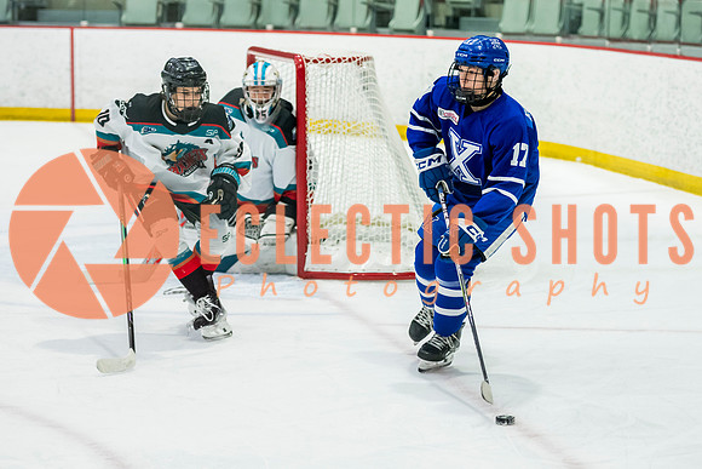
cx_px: 428
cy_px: 221
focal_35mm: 133
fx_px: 2589
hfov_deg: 15.4
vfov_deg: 10.3
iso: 1600
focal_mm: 86
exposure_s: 1/1000
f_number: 3.2
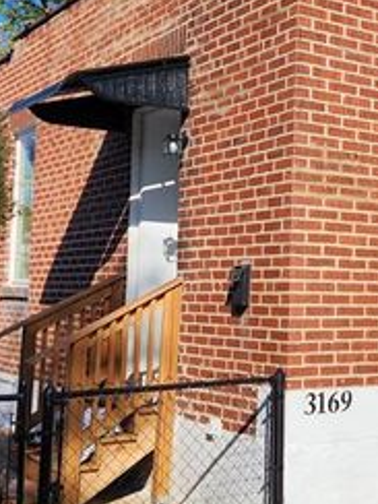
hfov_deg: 22.5
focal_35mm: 63
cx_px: 364
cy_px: 241
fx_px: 917
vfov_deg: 30.7
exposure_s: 1/2913
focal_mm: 5.4
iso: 20
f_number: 1.8
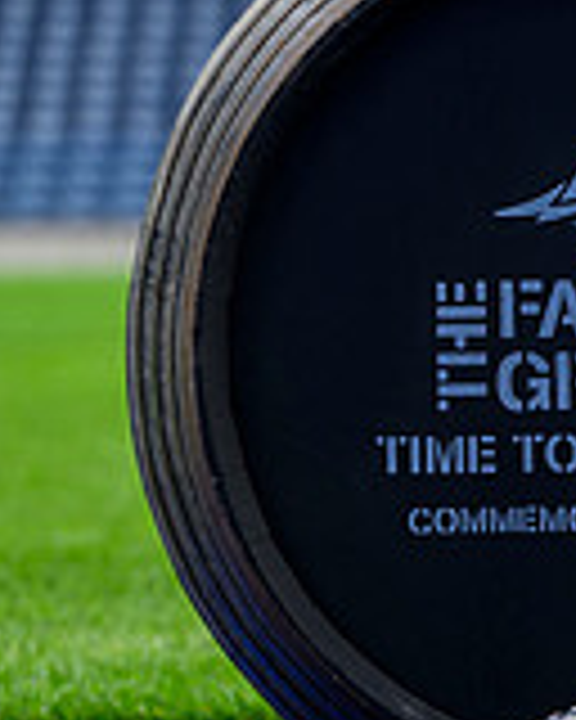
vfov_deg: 4.1
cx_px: 1264
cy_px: 317
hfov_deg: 3.3
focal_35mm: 470
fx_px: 10015
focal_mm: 135
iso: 125
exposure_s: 1/200
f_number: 4
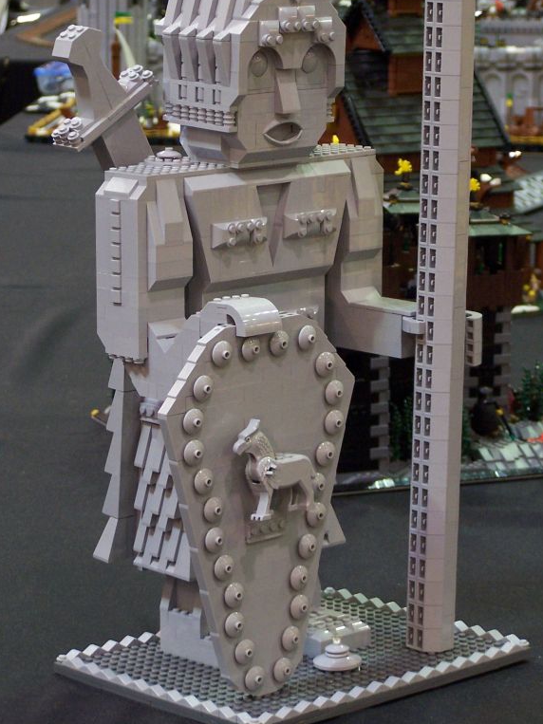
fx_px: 2950
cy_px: 246
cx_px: 283
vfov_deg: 14.0
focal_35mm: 141
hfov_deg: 10.5
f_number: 3.2
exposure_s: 1/8
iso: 140
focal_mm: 17.5
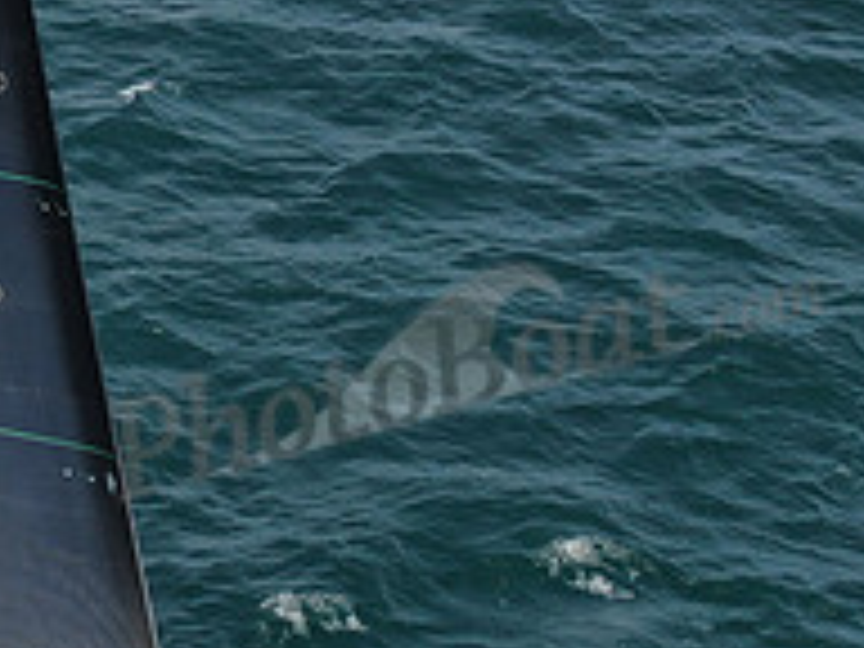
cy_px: 178
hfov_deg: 13.3
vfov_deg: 10.2
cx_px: -148
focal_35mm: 145
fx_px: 3619
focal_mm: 8.6
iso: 100
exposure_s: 1/800
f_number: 3.8
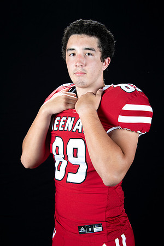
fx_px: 396
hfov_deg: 23.4
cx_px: 82
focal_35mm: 58
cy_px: 123
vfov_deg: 34.5
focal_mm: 58
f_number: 9
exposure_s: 1/160
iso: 320
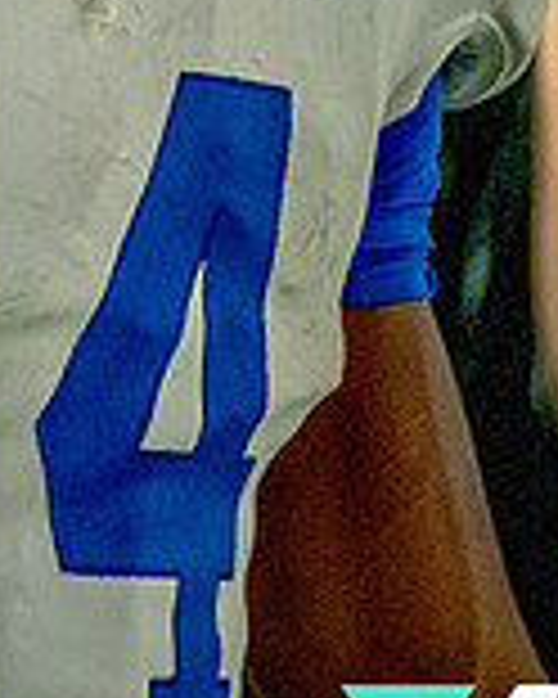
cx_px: -638
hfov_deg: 1.9
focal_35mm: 802
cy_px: -247
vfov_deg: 2.4
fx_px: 16556
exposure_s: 1/2000
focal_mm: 171
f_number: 2.8
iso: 6400
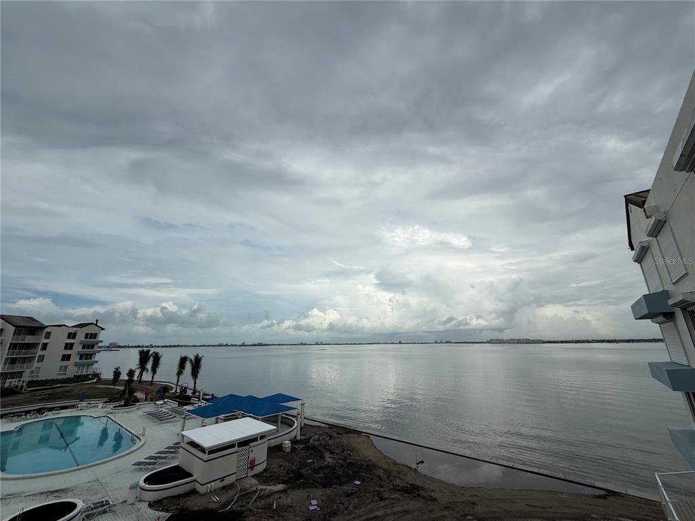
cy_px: 260
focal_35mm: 14
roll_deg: -0.4
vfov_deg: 85.7
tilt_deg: +16.2
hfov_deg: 102.1
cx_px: 348
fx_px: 281
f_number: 2.2
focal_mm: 2.22
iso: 32
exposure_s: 1/5618
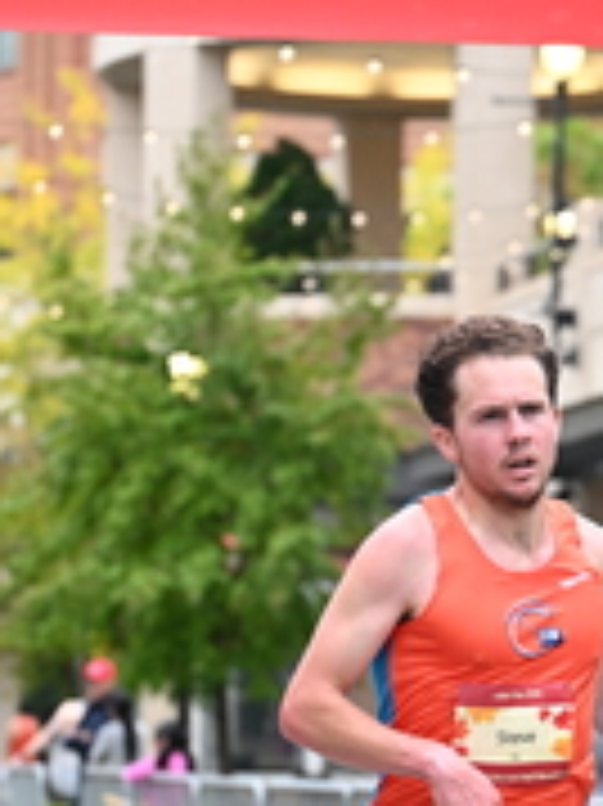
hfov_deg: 7.1
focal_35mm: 207
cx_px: 556
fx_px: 4814
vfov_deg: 9.5
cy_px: 644
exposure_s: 1/800
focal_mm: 70
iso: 1600
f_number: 2.8
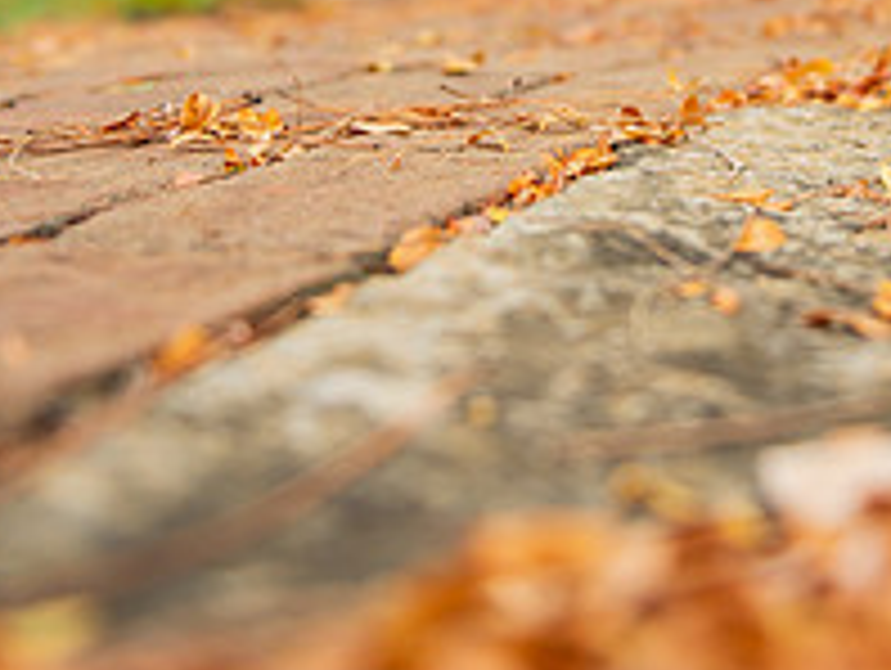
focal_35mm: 90
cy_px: -173
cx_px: 558
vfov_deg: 15.7
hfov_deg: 21.7
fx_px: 2319
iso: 64
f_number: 2.8
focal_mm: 32
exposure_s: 1/320
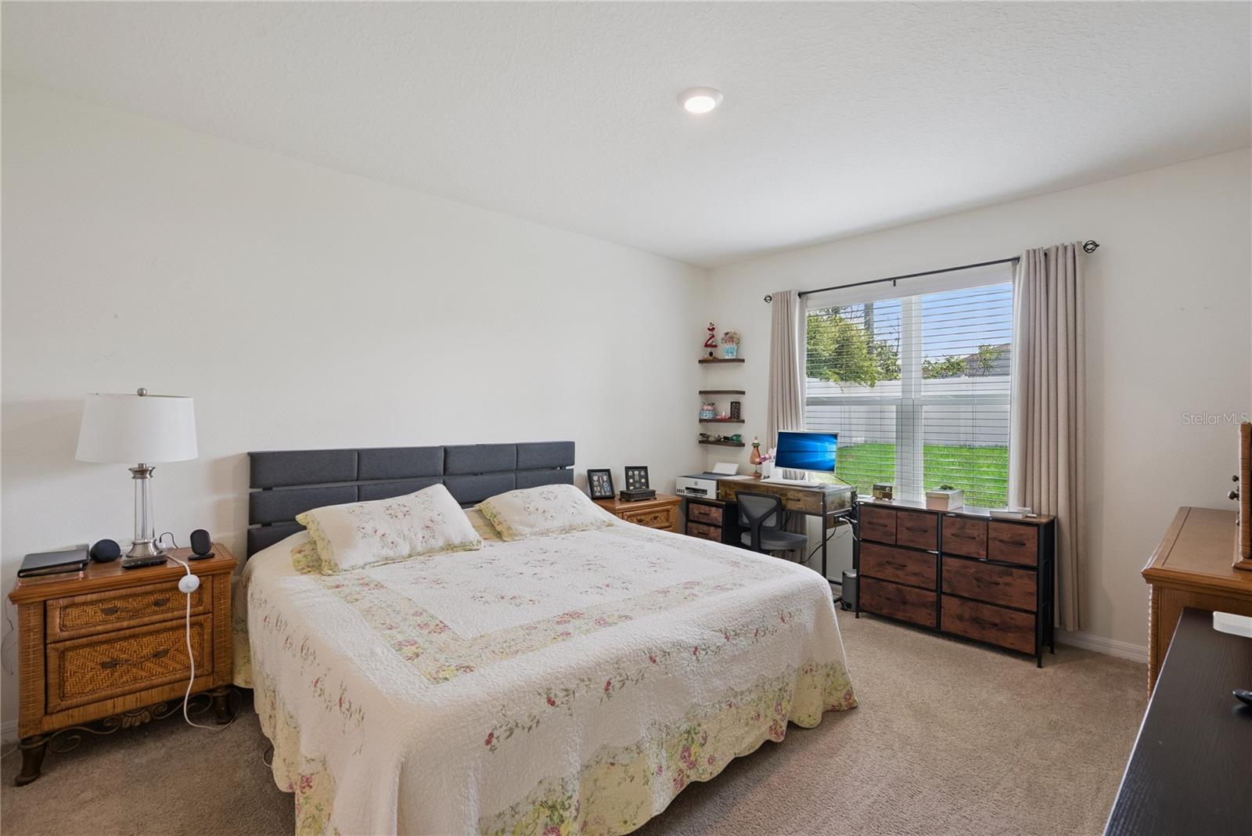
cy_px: 418
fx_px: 557
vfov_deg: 73.8
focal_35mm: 16
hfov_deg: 96.7
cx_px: 626
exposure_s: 1/50
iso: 1000
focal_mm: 16
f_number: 10
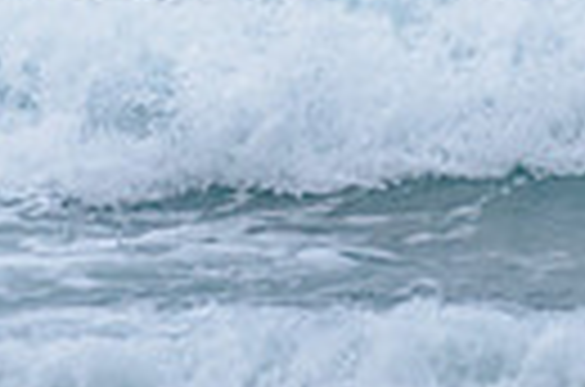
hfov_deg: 0.8
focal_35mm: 2743
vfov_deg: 0.5
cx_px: 422
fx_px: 44465
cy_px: -367
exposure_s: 1/2000
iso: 1800
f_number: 5.6
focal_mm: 500
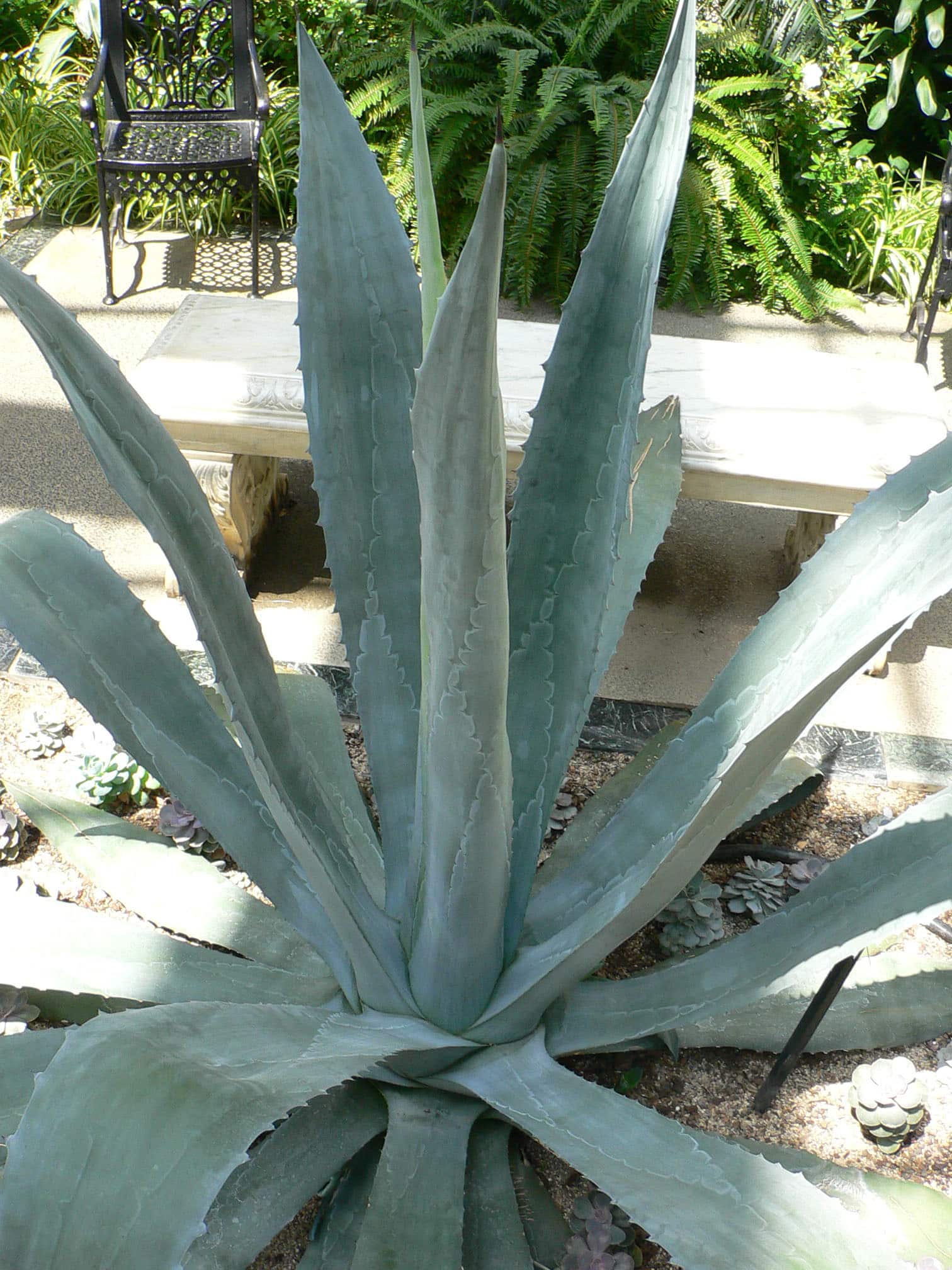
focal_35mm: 35
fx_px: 1283
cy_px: 635
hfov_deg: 40.7
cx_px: 476
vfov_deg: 52.6
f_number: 4
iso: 100
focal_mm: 4.6
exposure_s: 1/125
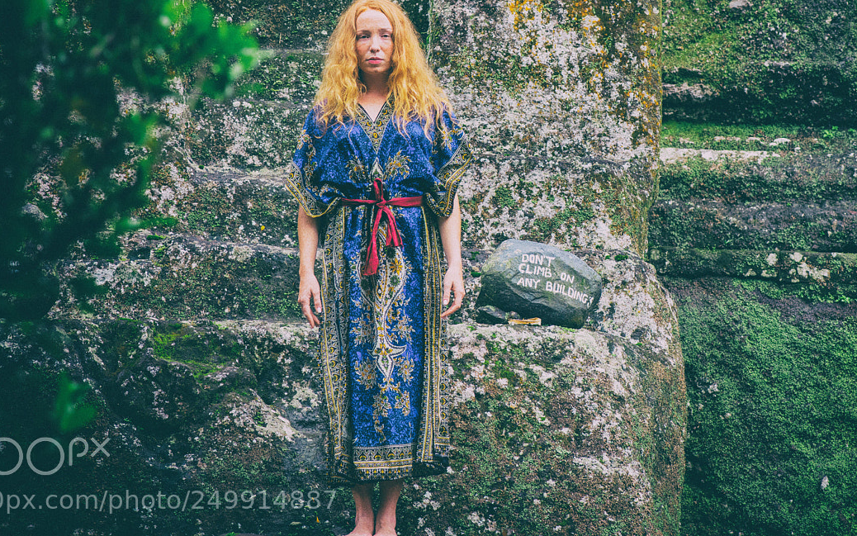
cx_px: 566
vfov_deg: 7.9
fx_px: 3854
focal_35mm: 165
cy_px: 124
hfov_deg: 12.7
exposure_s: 1/320
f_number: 8
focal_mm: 105
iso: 250
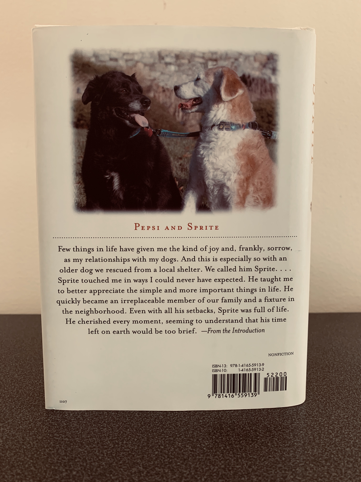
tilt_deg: -6.4
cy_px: 241
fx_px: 362
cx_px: 180
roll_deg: +0.2
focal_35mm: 26
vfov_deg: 67.3
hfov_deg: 53.1
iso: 125
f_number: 1.8
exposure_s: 1/60
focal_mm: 4.25
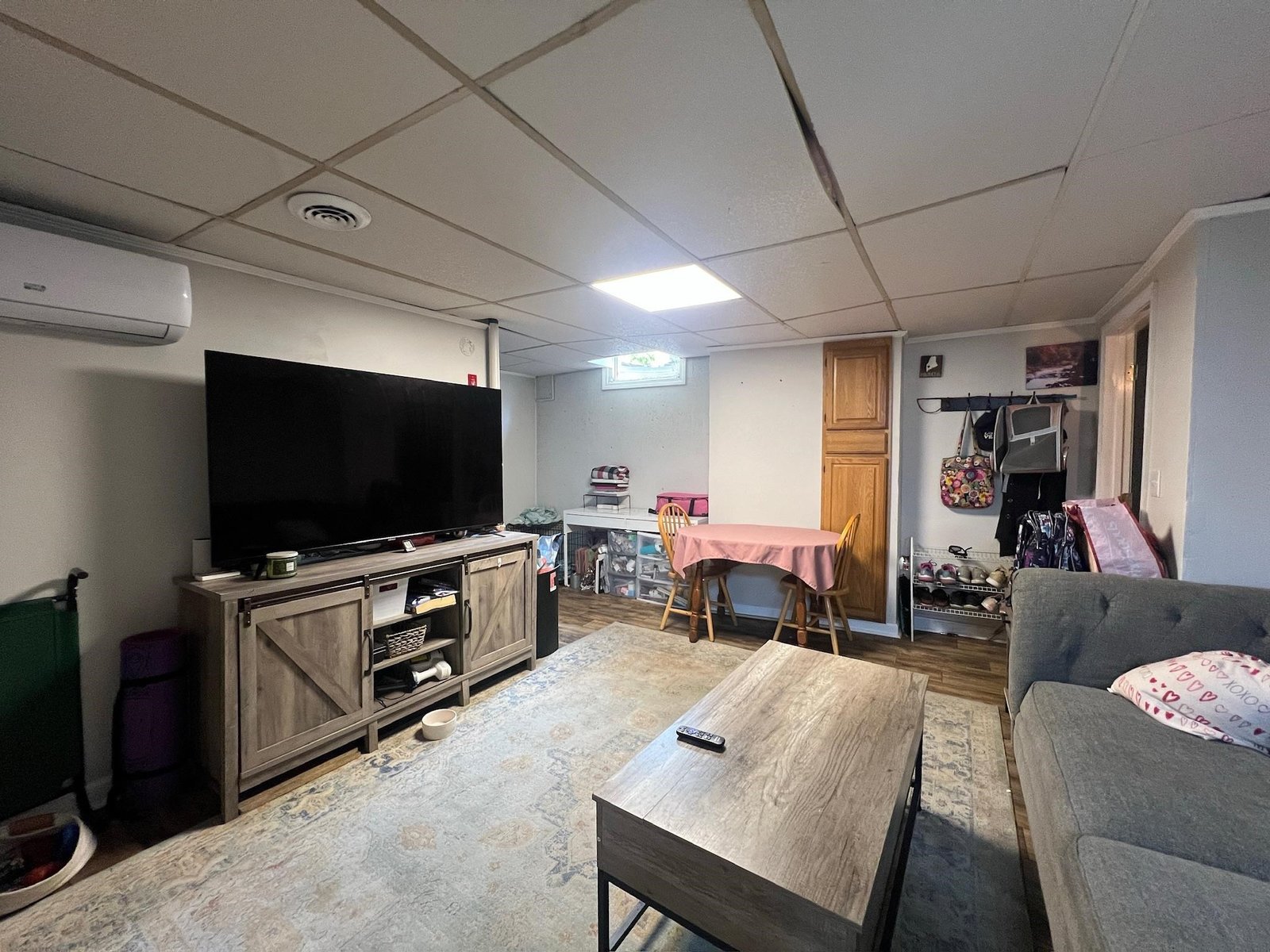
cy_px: 476
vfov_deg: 89.9
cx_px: 635
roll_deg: +0.4
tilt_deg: -1.9
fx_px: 477
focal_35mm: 13
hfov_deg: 106.2
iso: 320
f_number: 1.8
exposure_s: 1/60
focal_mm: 1.57
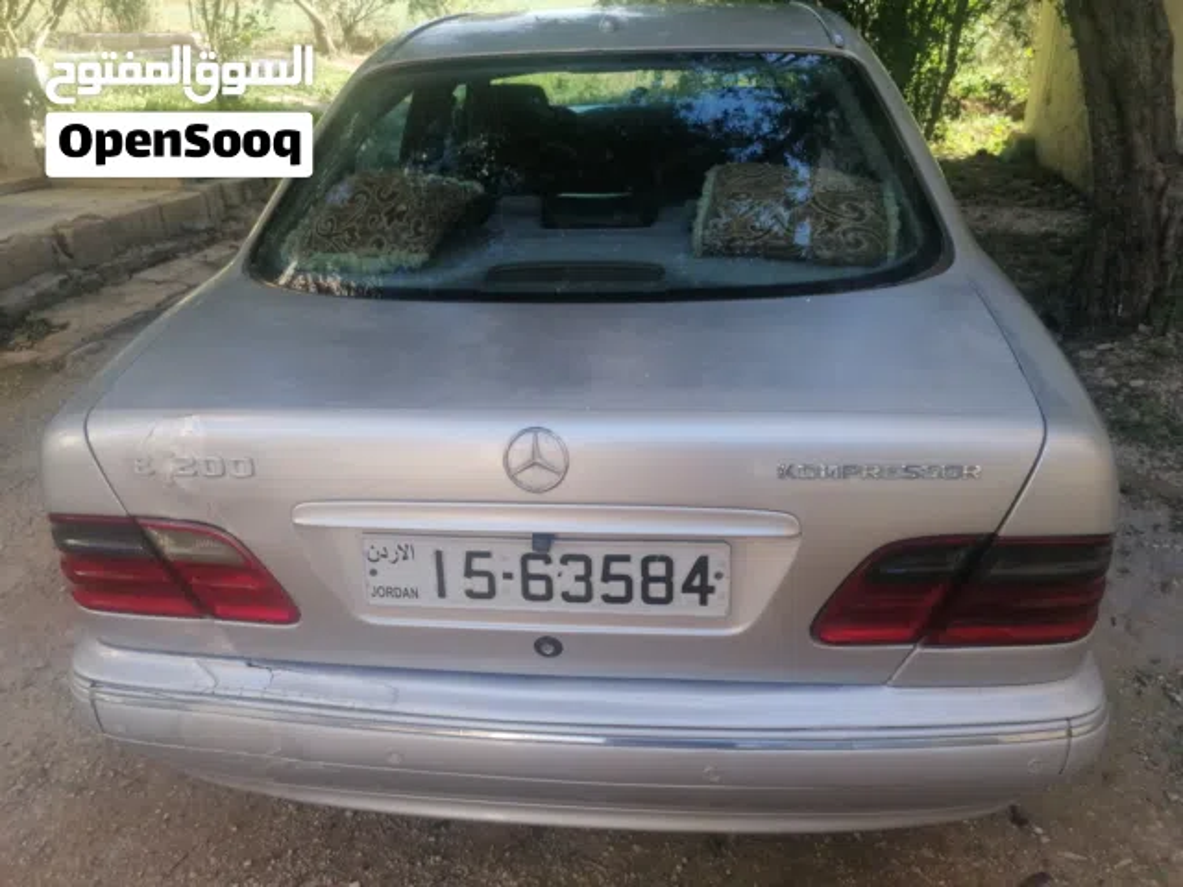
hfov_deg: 65.3
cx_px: 592
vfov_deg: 51.4
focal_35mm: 27
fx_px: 923
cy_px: 444
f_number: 1.8
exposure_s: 1/193
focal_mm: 4.75
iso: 50
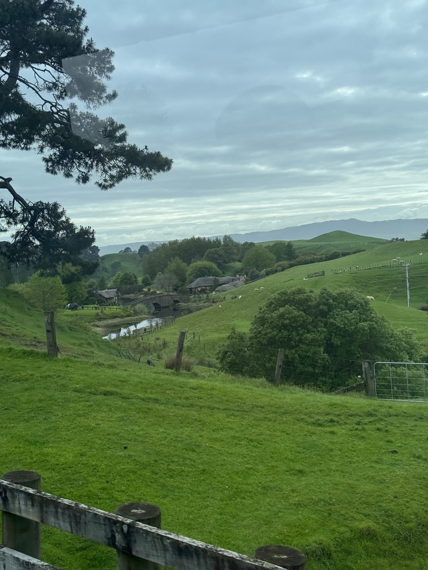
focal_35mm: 48
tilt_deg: -3.8
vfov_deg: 39.7
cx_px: 214
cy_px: 285
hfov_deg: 30.3
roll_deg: +3.1
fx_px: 791
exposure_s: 1/876
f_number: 1.78
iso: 64
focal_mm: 6.76
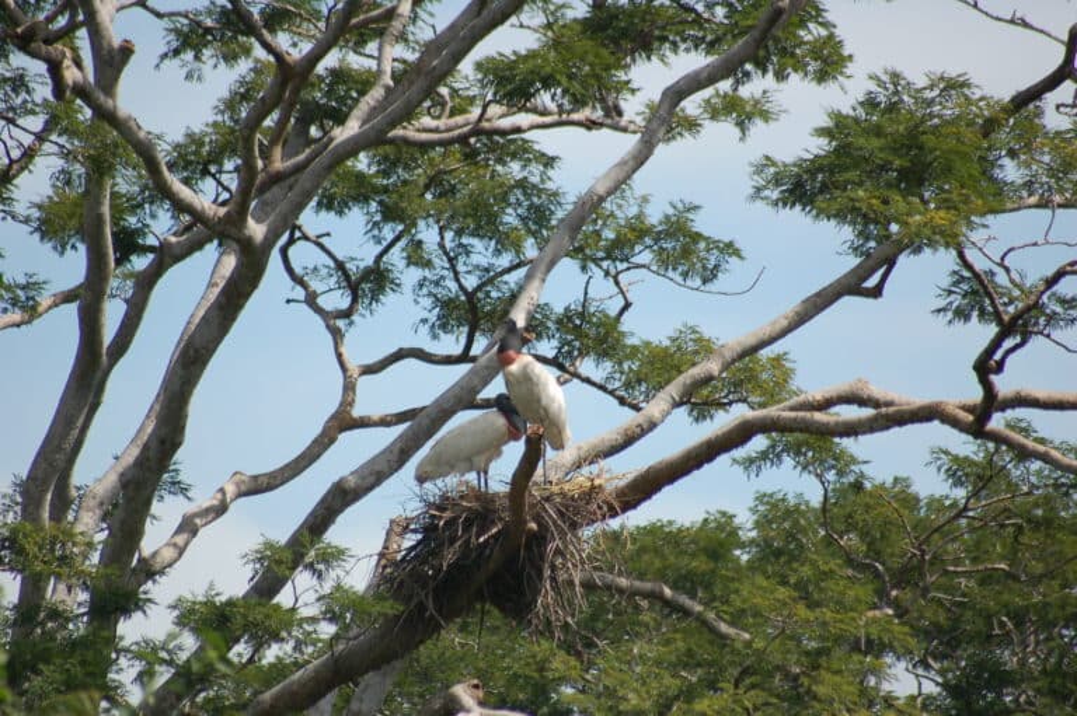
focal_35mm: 450
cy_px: 358
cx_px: 538
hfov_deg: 4.6
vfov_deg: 3.1
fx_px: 13453
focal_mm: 300
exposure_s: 1/1000
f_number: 5.6
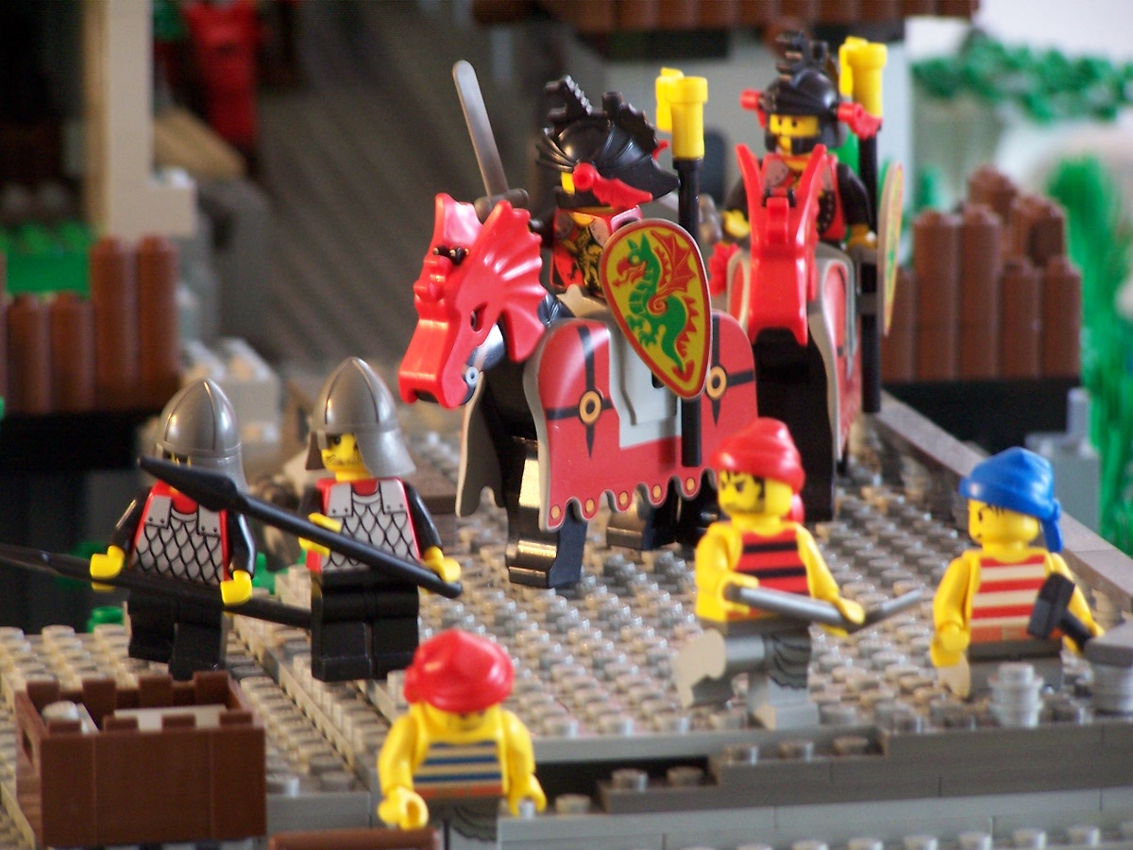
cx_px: 566
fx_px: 7135
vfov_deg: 6.8
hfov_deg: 9.1
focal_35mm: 218
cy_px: 425
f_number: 3.2
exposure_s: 1/8
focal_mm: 36.2
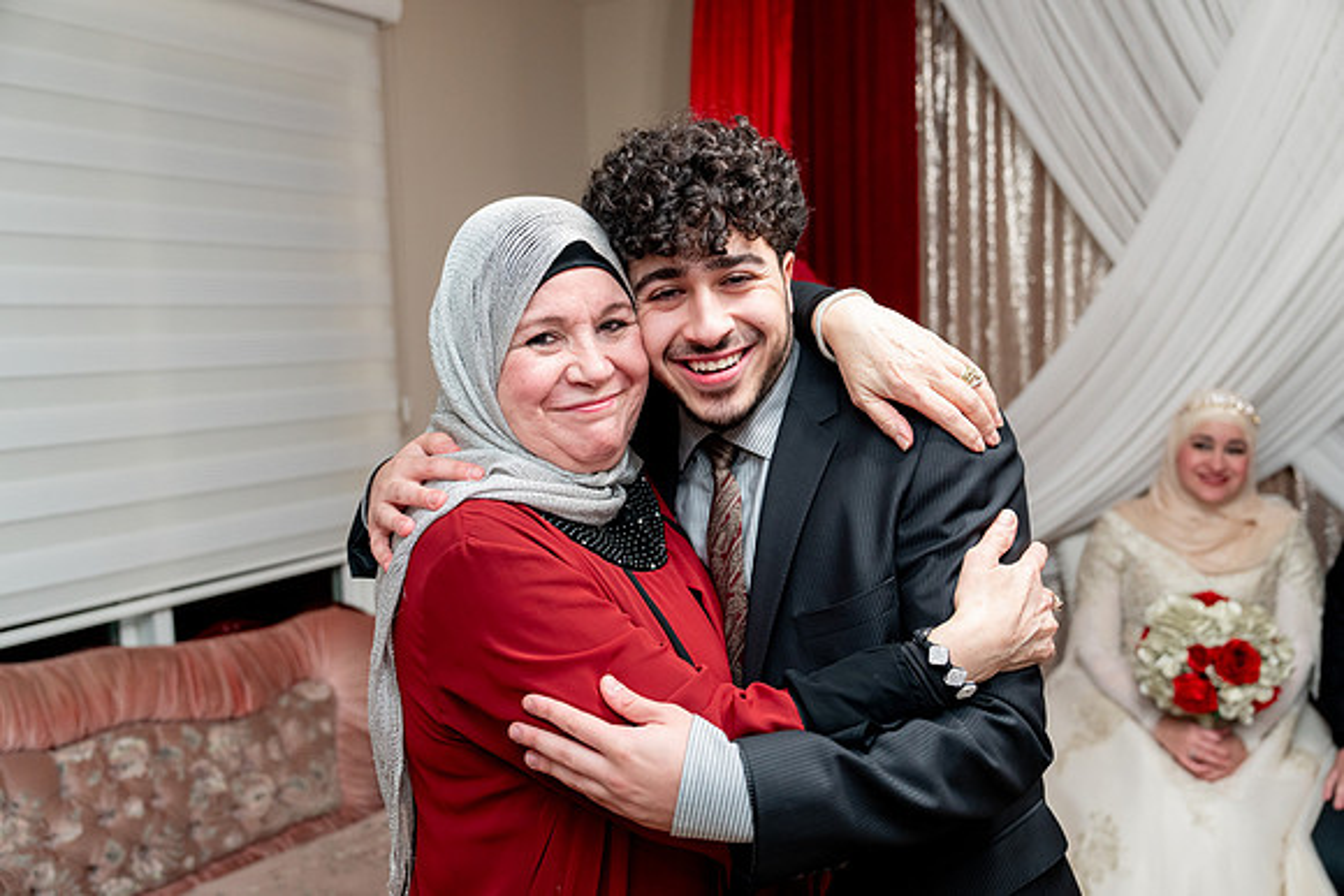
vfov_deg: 41.1
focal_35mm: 32
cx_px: 672
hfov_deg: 58.7
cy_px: 448
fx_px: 1195
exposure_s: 1/160
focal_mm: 32
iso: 1600
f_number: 2.8
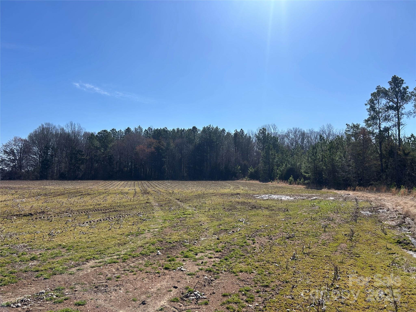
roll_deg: +0.8
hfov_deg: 67.3
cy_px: 156
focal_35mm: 26
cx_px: 208
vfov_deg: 53.1
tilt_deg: +4.4
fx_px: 312
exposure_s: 1/5882
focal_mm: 5.7
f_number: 1.5
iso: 50
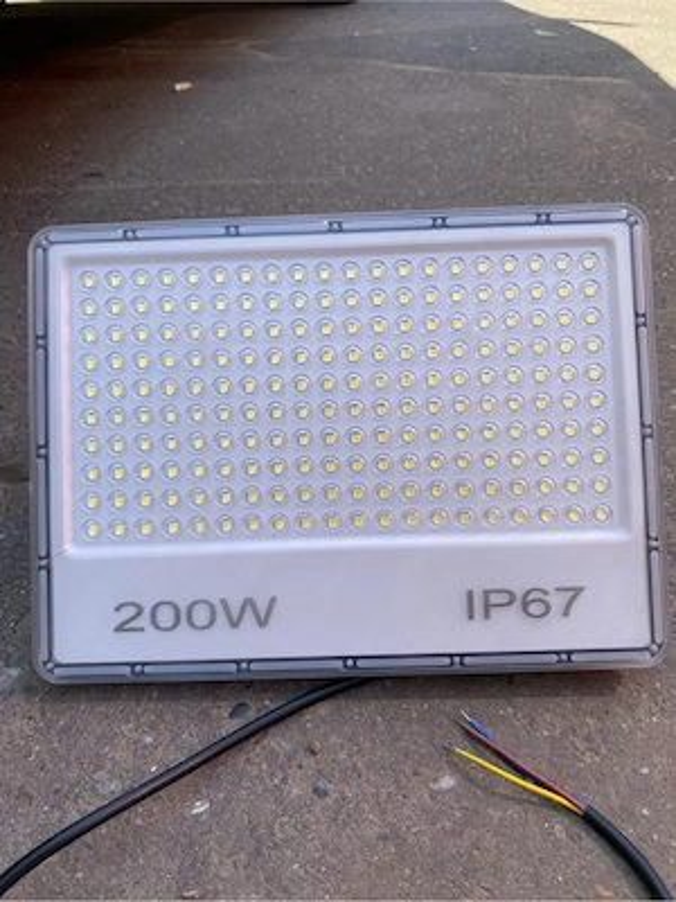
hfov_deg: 53.1
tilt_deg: -36.9
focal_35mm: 26
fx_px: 677
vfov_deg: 67.3
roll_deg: +2.5
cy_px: 451
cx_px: 338
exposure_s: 1/606
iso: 32
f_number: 1.8
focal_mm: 4.25
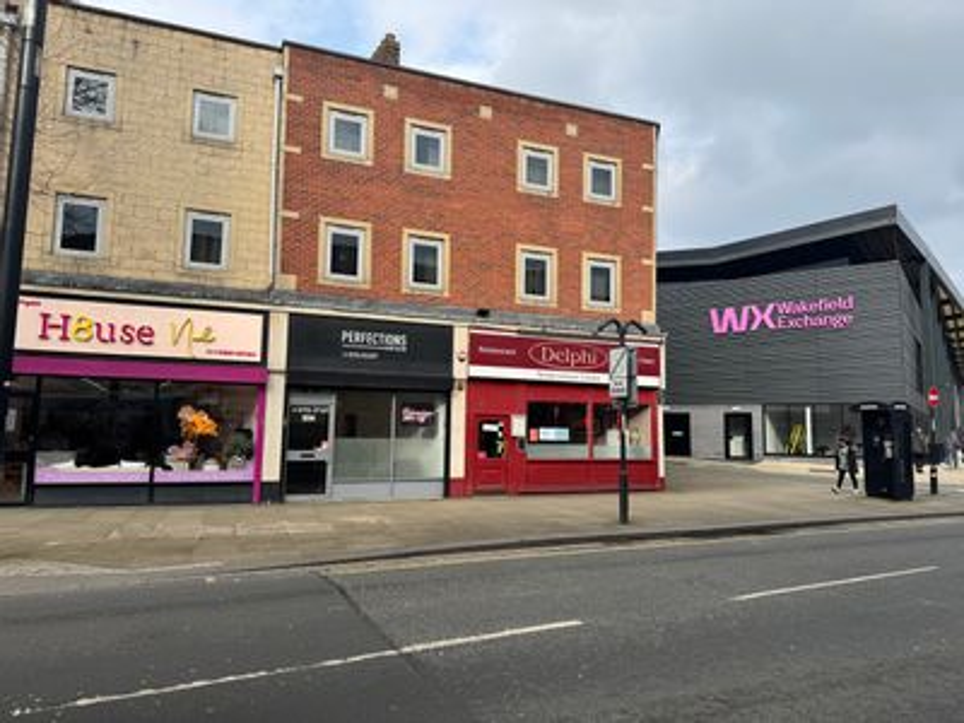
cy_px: 362
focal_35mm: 24
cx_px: 482
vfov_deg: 56.8
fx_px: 668
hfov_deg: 71.6
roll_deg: -1.1
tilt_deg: +6.4
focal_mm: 6.76
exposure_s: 1/2174
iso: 80
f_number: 1.78
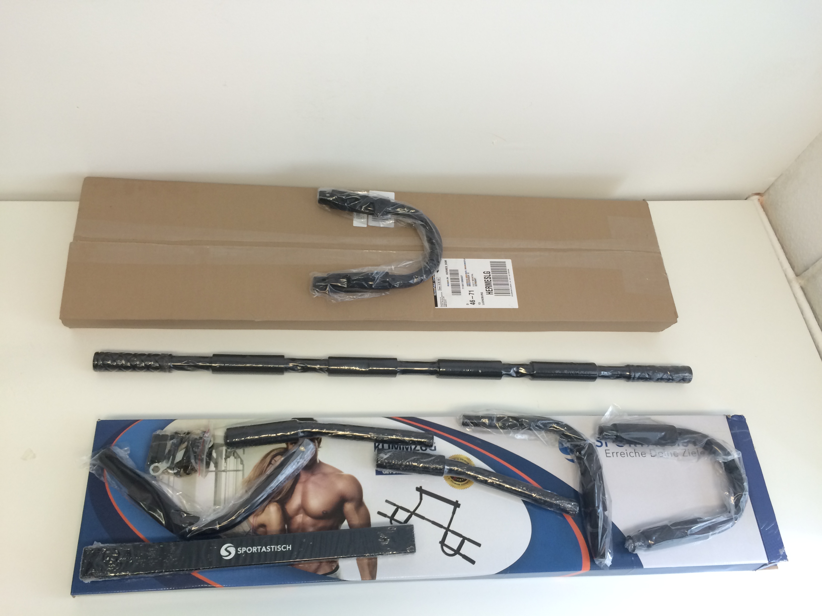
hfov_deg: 61.7
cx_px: 411
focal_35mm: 29
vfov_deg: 48.2
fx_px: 689
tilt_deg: -58.2
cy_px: 308
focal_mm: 4.15
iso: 40
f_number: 2.2
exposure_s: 1/33
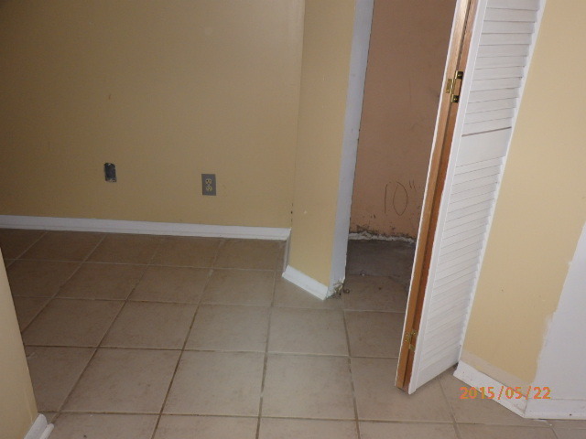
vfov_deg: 51.4
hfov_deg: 65.3
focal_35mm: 27
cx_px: 293
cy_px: 220
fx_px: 457
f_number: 3.2
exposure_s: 1/30
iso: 400
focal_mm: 5
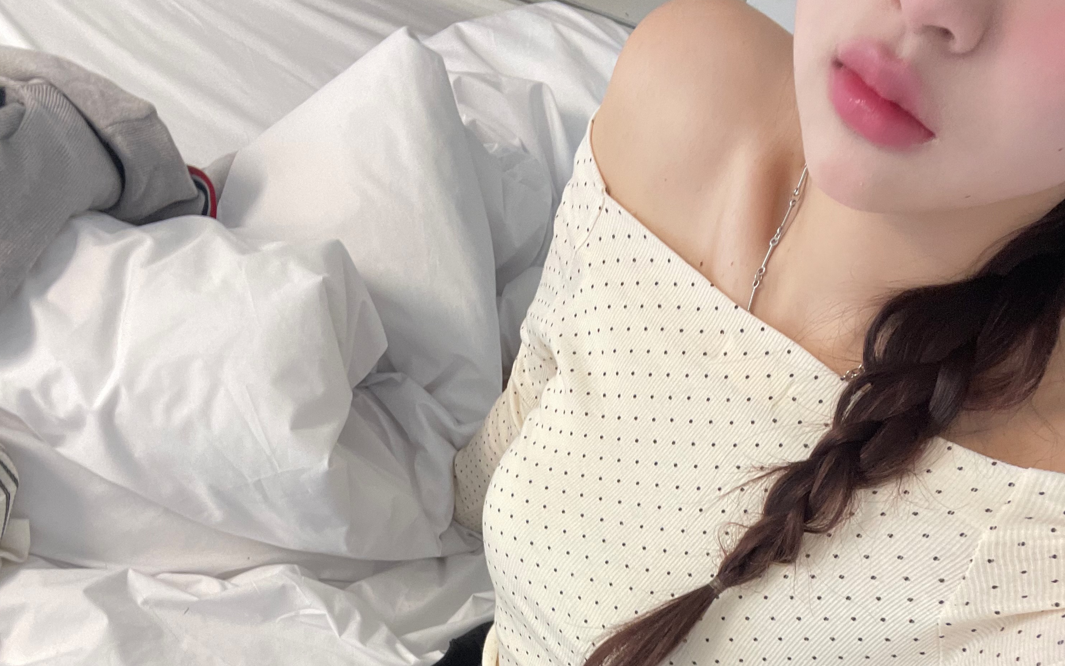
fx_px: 958
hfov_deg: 58.1
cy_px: 691
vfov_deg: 34.3
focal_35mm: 33
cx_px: 536
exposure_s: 1/60
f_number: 2.2
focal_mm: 2.71
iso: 125
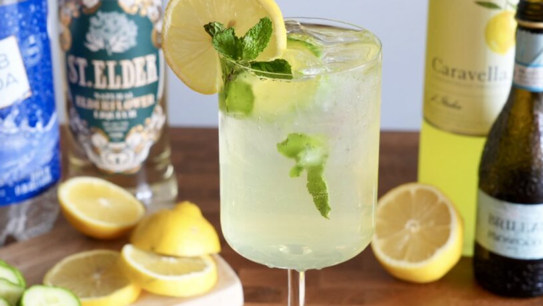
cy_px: 130
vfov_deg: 14.1
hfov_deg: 24.8
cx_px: 309
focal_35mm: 86
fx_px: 1231
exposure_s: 1/60
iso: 1000
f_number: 5.6
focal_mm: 43.6
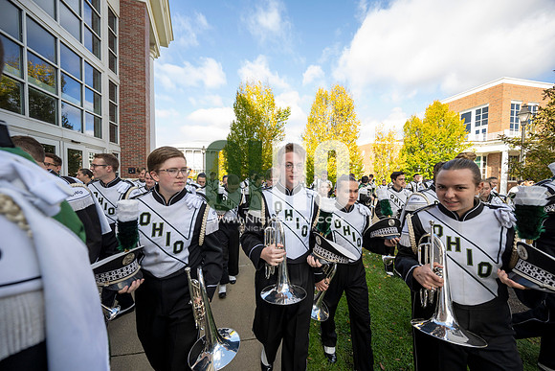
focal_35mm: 14
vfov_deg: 81.2
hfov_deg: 104.2
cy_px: 186
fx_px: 216
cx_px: 278
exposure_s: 1/500
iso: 320
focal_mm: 14
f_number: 4.5
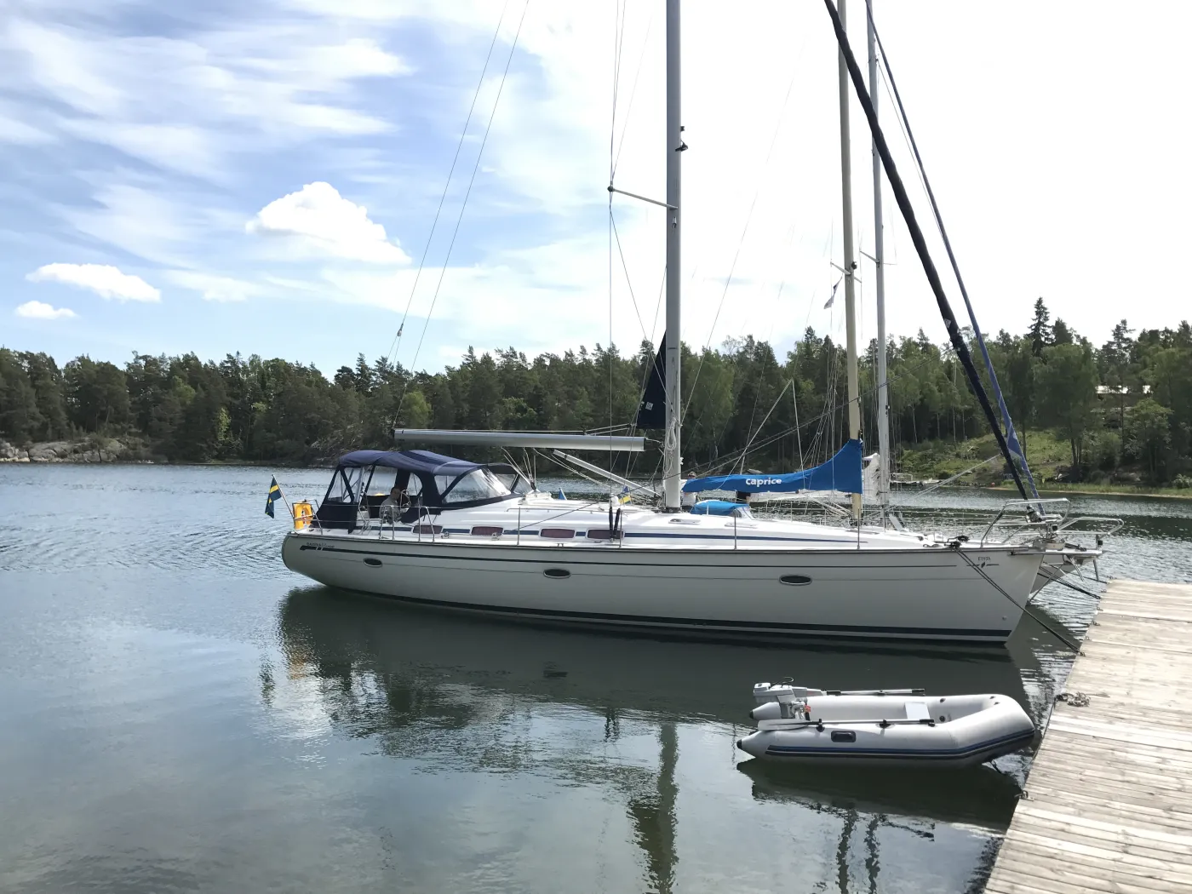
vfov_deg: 49.7
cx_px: 596
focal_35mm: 28
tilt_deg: +2.5
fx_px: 964
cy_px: 447
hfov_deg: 63.4
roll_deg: -1.6
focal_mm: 3.99
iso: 20
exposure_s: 1/1842
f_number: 1.8
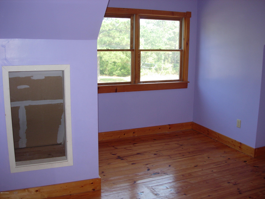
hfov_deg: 49.0
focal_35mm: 38
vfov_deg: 37.7
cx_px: 132
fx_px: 291
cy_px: 100
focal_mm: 7.8
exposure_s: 1/87.9
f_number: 2.8
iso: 79
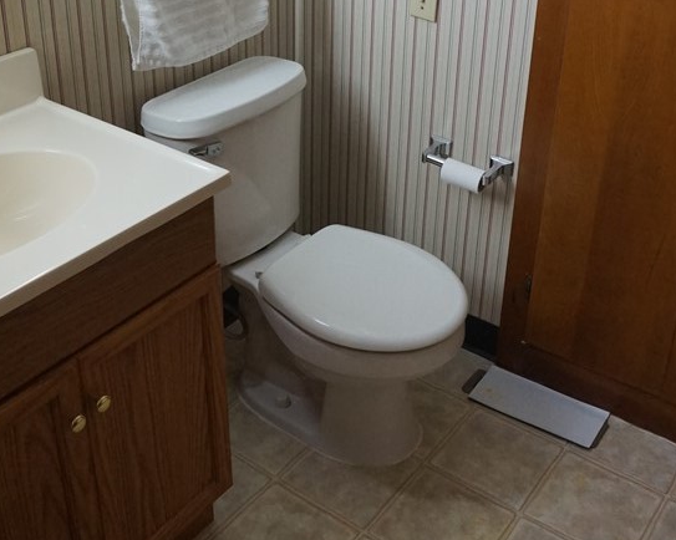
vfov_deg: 32.8
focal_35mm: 45
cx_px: 356
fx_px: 900
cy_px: 133
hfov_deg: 41.2
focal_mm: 16
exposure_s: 1/160
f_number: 4
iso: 1250
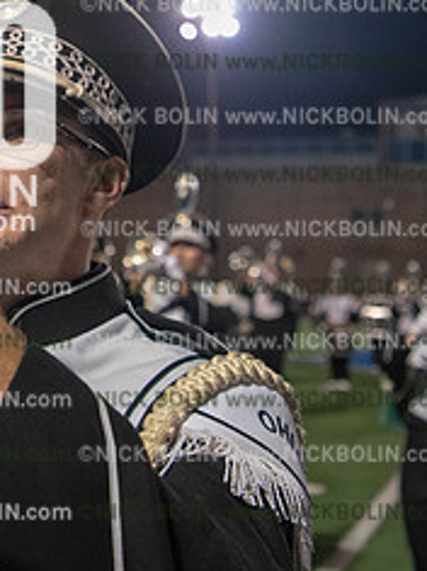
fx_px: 938
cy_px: 118
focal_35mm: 57
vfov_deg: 32.9
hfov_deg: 23.0
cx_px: -116
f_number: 3.2
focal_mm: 24
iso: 3200
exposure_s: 1/500
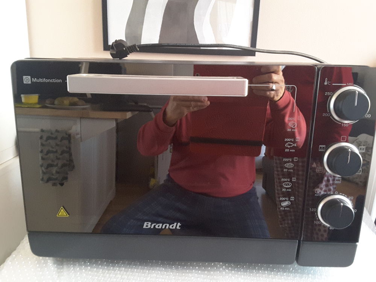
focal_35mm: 31
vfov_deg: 45.4
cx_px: 188
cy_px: 141
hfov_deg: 58.4
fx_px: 337
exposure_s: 1/17
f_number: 1.9
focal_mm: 2.9
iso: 500
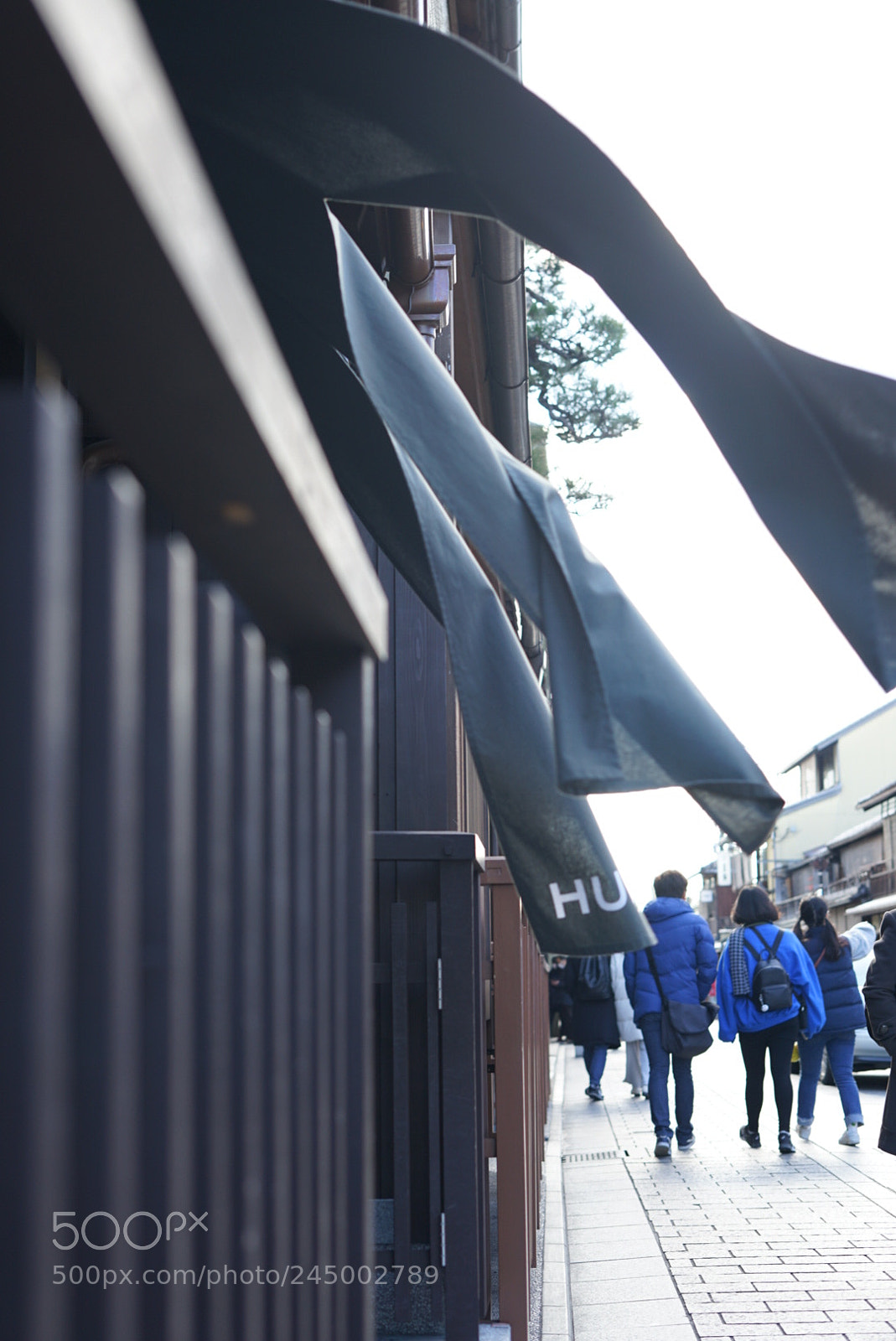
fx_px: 1864
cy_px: 670
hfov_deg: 27.0
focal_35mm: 50
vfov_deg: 39.6
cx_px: 448
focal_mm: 50
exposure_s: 1/125
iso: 200
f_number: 4
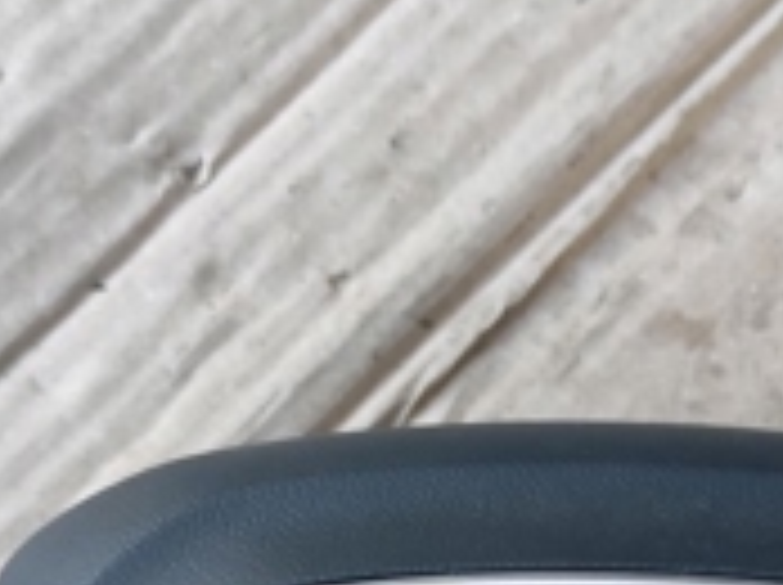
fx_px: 2078
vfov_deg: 15.2
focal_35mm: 92
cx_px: 540
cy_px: 778
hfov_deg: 21.2
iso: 523
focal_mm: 5.43
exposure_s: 1/120
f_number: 1.89
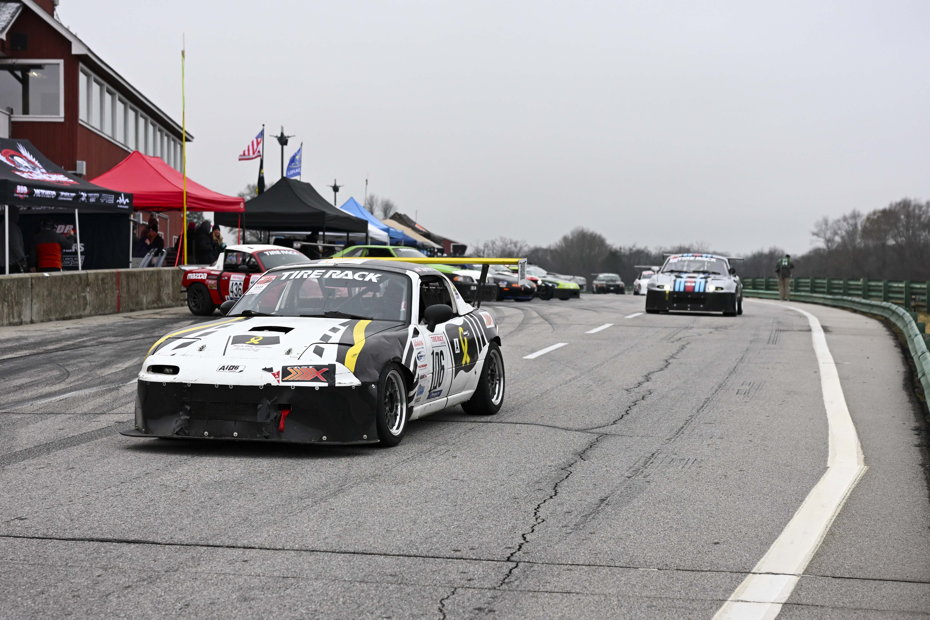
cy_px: 310
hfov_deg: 29.3
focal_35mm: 69
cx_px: 465
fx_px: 1782
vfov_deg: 19.7
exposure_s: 1/1600
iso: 640
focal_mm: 46
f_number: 3.5
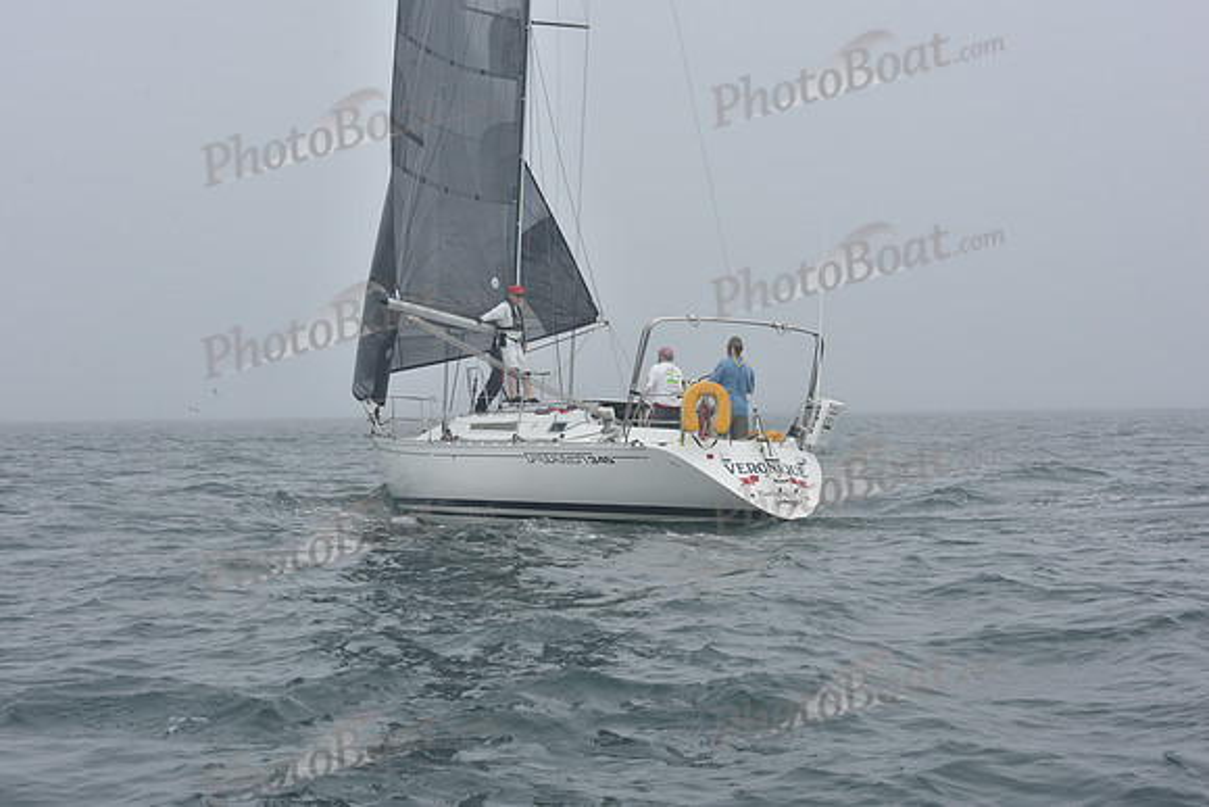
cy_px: 404
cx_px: 604
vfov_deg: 19.5
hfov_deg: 28.8
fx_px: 2351
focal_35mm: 70
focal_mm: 70
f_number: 10
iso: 250
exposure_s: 1/800
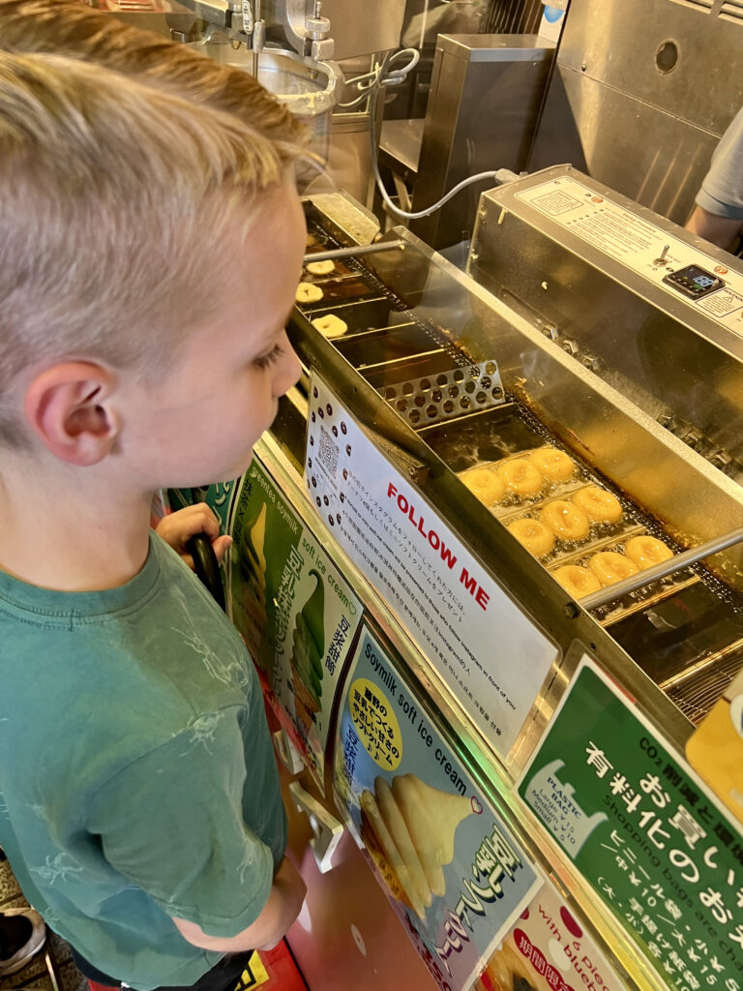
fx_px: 744
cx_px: 372
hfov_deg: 53.1
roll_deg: -8.8
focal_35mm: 26
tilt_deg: -42.0
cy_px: 496
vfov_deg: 67.3
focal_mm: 5.7
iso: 125
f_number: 1.5
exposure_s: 1/60
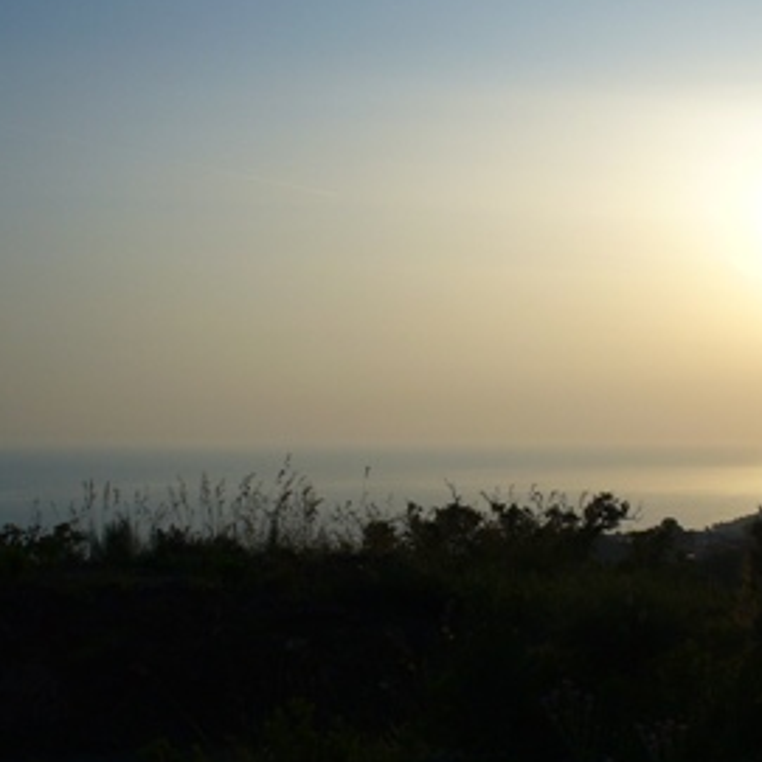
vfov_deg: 31.5
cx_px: 472
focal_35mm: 54
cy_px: 456
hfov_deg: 31.5
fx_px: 1345
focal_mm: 6.1
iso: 80
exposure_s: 1/800
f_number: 5.6
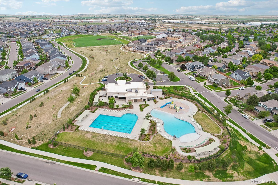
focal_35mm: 22
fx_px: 170
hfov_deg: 78.6
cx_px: 139
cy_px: 92
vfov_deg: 57.2
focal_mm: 8.4
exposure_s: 1/400
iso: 150
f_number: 2.8
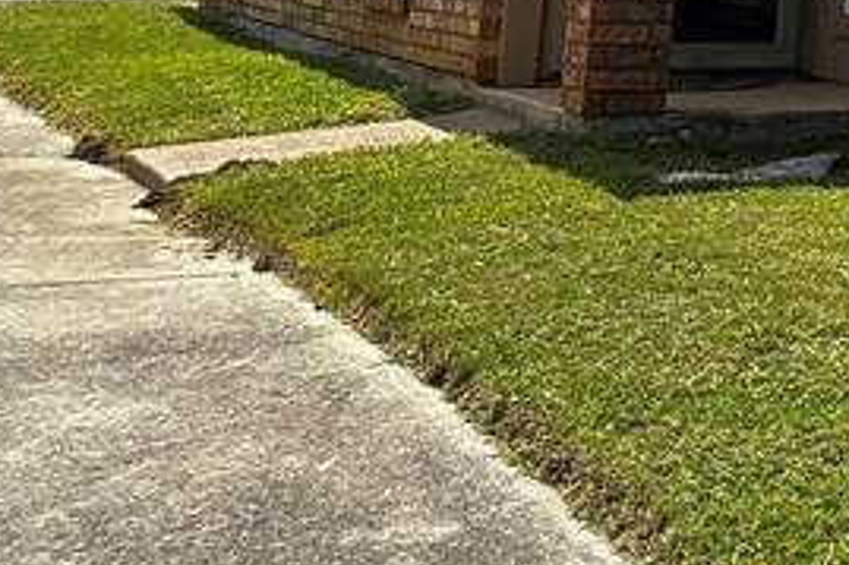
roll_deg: -2.6
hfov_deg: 17.0
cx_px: 1594
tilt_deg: +6.4
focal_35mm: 95
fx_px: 2239
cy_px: -275
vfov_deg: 13.6
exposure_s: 1/5263
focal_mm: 6.86
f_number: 1.78
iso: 80
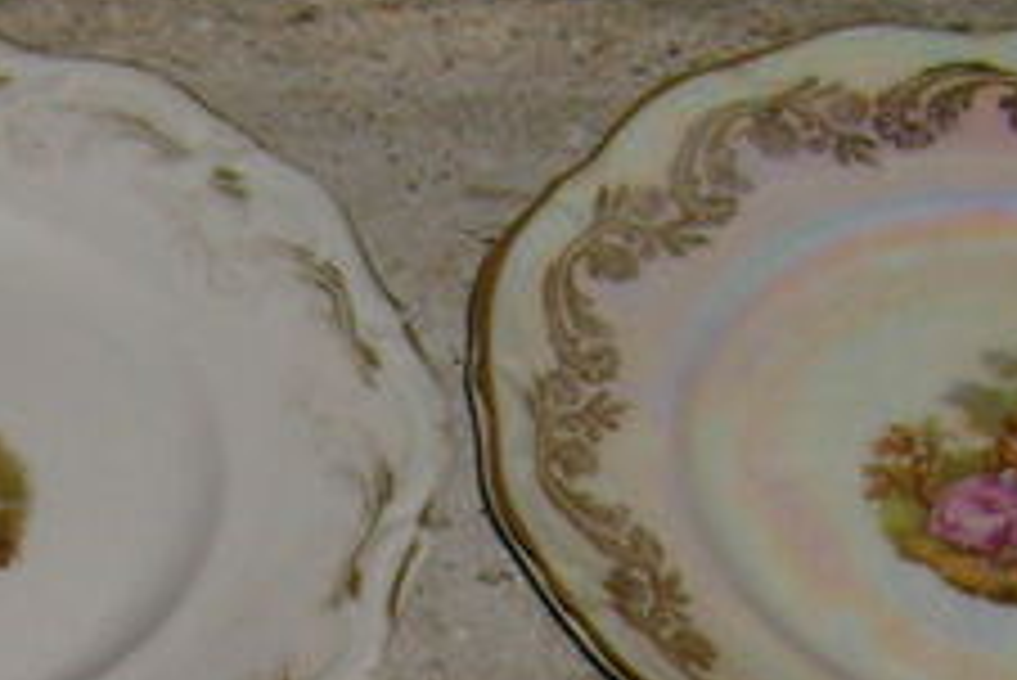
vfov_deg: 8.3
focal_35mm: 161
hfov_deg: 12.5
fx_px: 4551
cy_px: 1153
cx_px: -135
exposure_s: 1/45
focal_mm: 5.8
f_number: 2.8
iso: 100
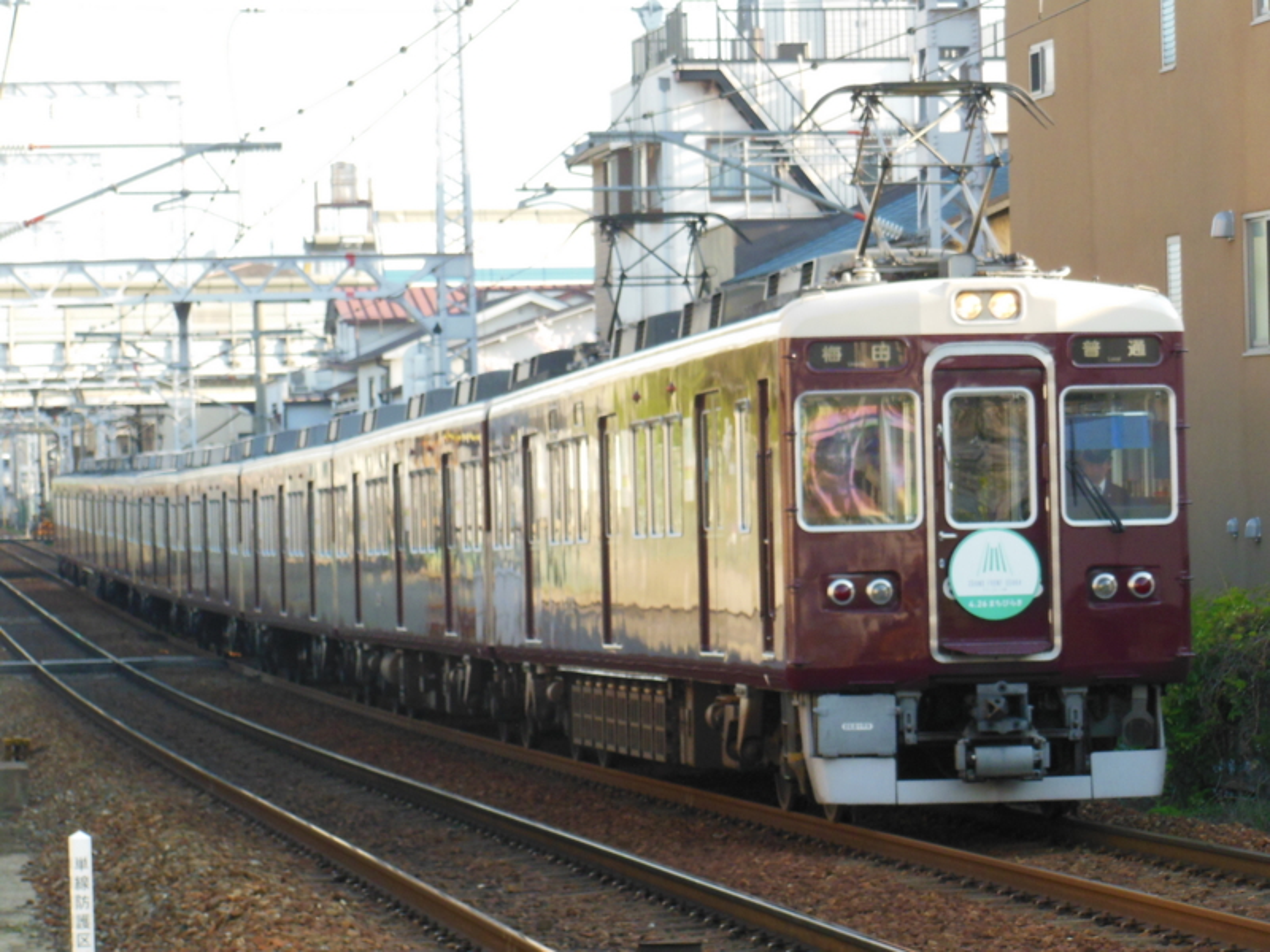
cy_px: 476
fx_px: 6054
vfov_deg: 9.0
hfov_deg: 12.0
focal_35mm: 165
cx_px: 635
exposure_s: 1/200
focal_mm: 29.5
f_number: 5.9
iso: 400
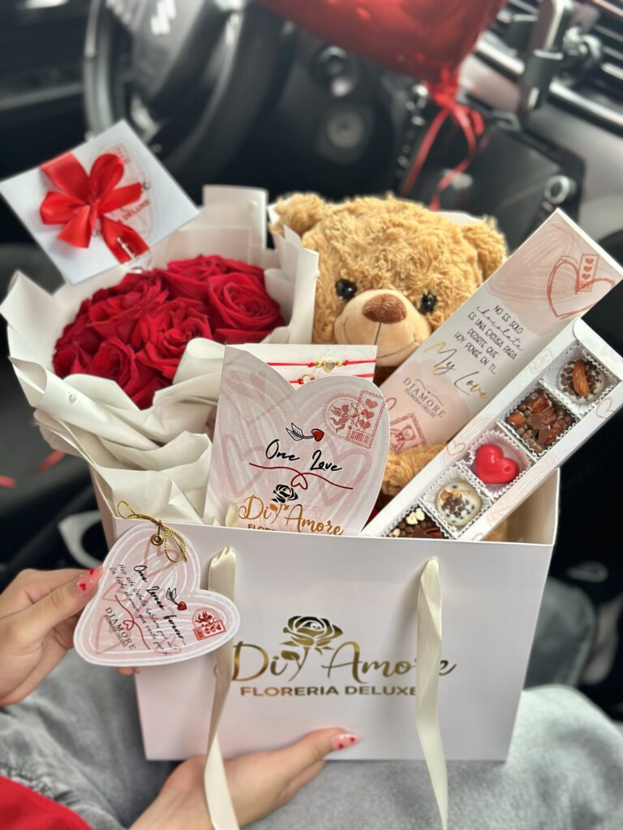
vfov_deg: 39.7
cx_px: 312
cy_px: 415
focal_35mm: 48
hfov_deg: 30.3
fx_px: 1152
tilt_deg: -38.9
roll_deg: -0.3
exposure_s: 1/791
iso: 80
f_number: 1.78
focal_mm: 6.86
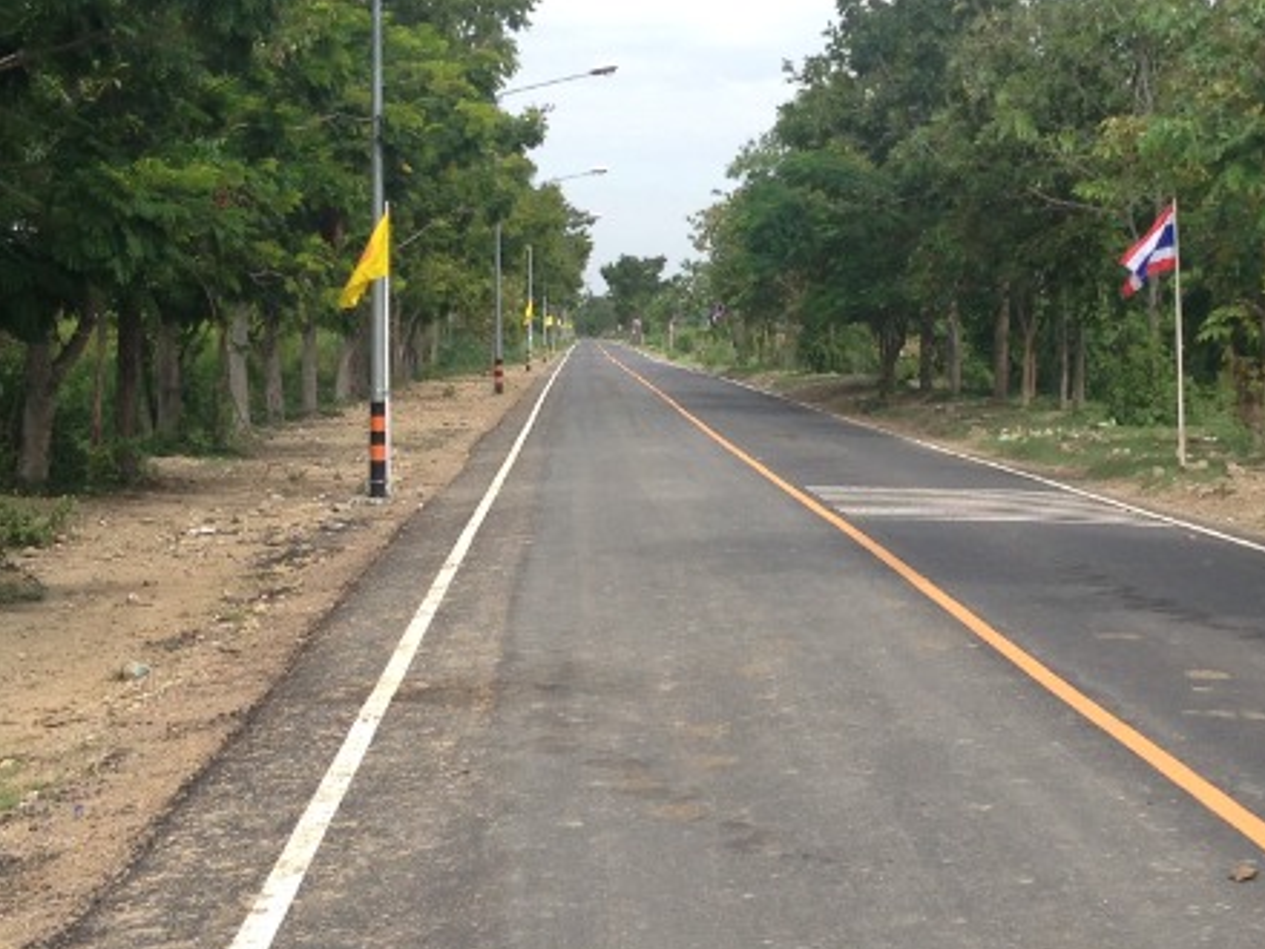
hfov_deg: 25.8
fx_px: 2741
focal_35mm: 75
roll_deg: -0.4
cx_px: 883
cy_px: 319
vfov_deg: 19.6
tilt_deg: -0.4
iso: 50
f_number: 2.4
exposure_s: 1/861
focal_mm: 4.12
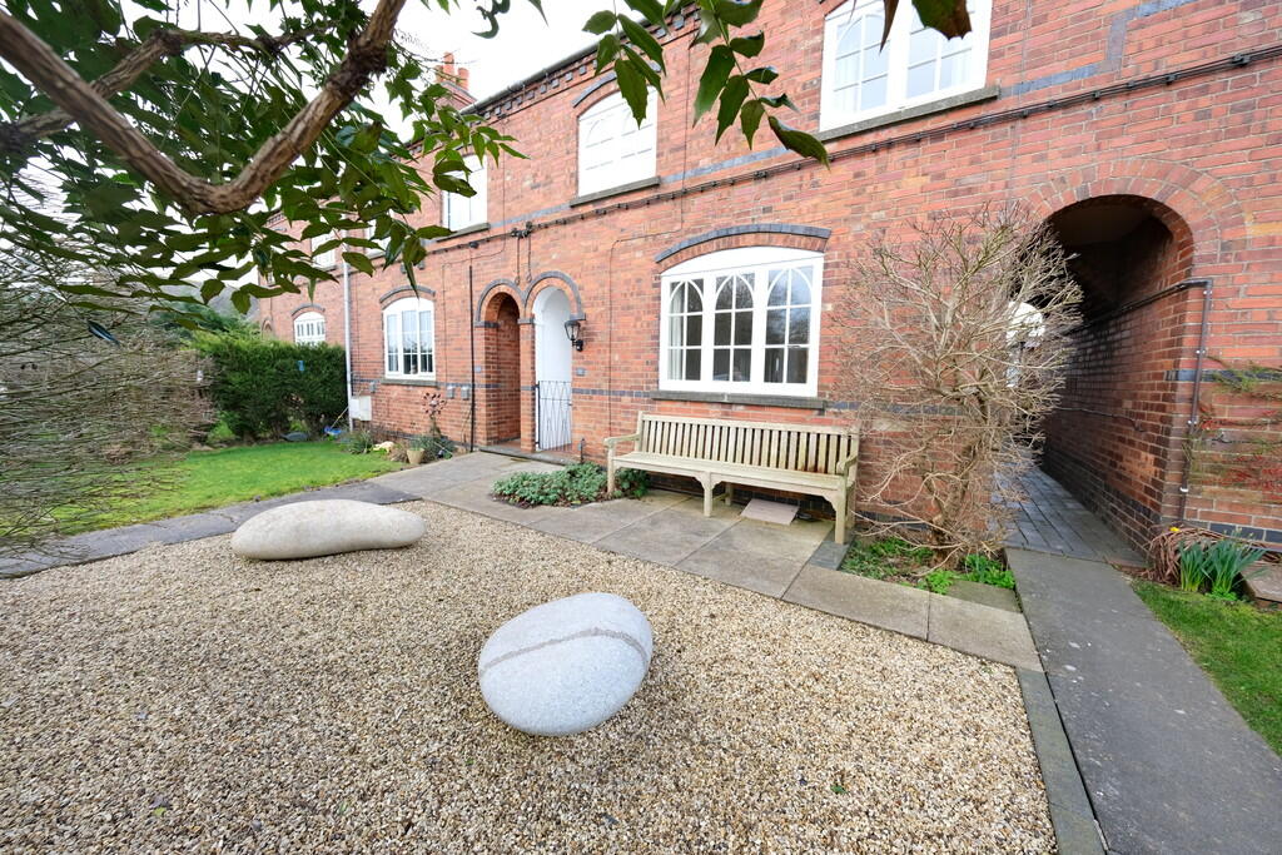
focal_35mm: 12
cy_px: 428
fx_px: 427
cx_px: 641
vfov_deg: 90.0
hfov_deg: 112.6
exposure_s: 1/90
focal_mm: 8
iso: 160
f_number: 4.5
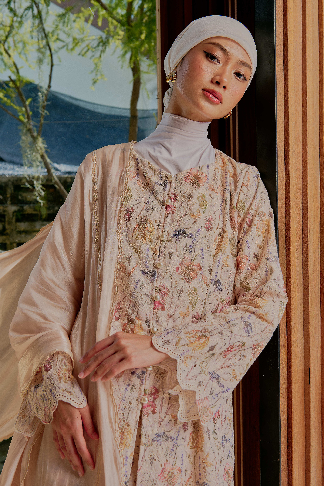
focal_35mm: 48
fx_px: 648
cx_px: 162
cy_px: 243
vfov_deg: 41.1
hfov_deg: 28.1
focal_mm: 48
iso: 200
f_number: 6.3
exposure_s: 1/125
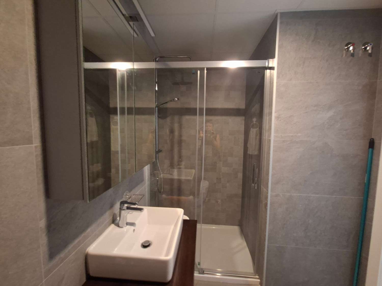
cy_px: 143
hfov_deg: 106.2
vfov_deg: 89.9
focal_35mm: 13
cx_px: 191
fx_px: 143
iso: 400
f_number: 2.2
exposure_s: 1/20
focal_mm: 1.74
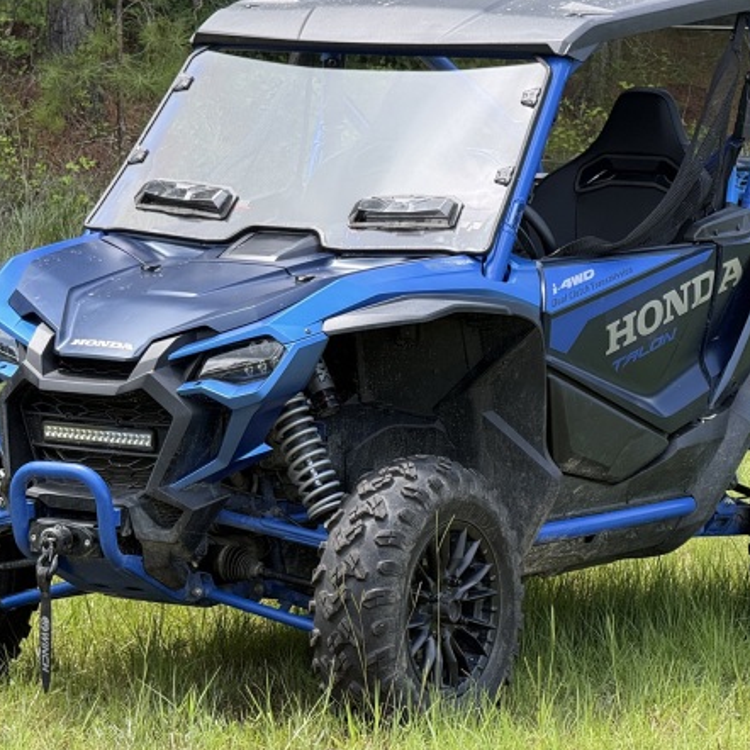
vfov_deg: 9.1
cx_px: 341
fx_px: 4706
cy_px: 399
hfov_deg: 9.1
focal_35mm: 192
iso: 64
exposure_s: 1/319
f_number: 2.8
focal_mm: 15.66
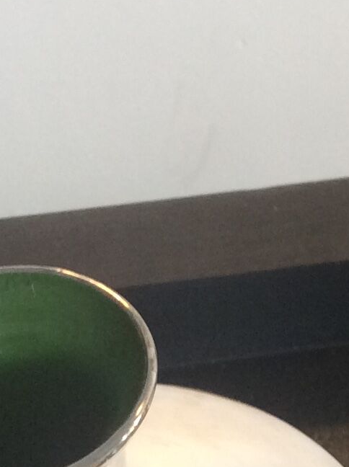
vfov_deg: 15.0
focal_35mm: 128
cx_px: 410
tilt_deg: -52.9
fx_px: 1725
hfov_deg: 11.3
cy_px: 510
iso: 64
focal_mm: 3.3
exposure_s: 1/25
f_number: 2.4
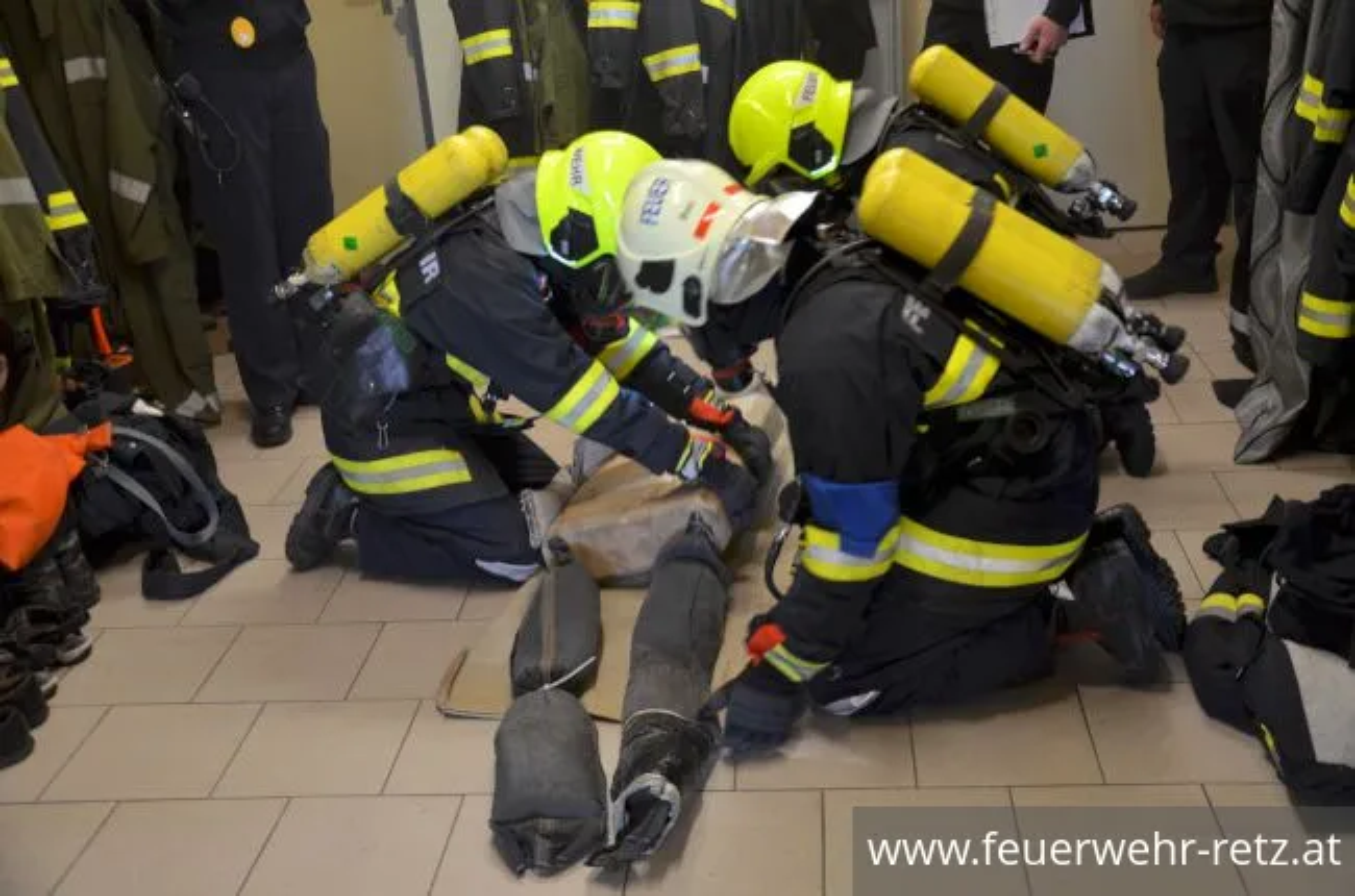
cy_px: 448
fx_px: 1464
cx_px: 678
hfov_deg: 49.7
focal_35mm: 39
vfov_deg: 34.0
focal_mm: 26
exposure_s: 1/50
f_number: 4
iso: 1600
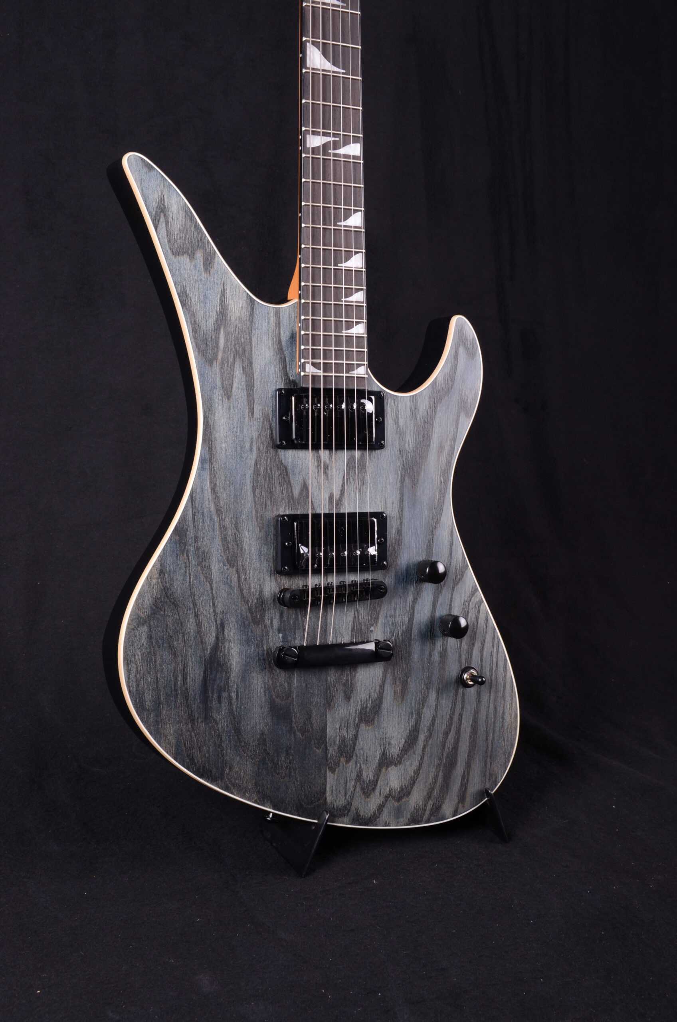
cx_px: 338
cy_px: 511
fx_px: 1445
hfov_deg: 26.4
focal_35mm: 51
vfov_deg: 39.0
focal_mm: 34
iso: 200
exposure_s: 1/200
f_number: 11
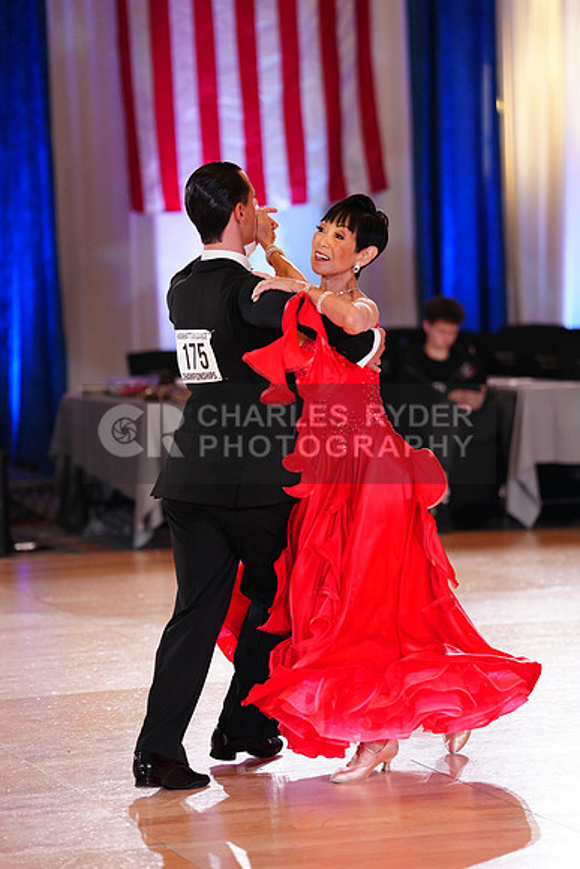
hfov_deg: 9.5
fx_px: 3502
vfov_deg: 14.2
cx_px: 290
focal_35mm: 145
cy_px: 434
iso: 2500
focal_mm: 145
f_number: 2.8
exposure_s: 1/640
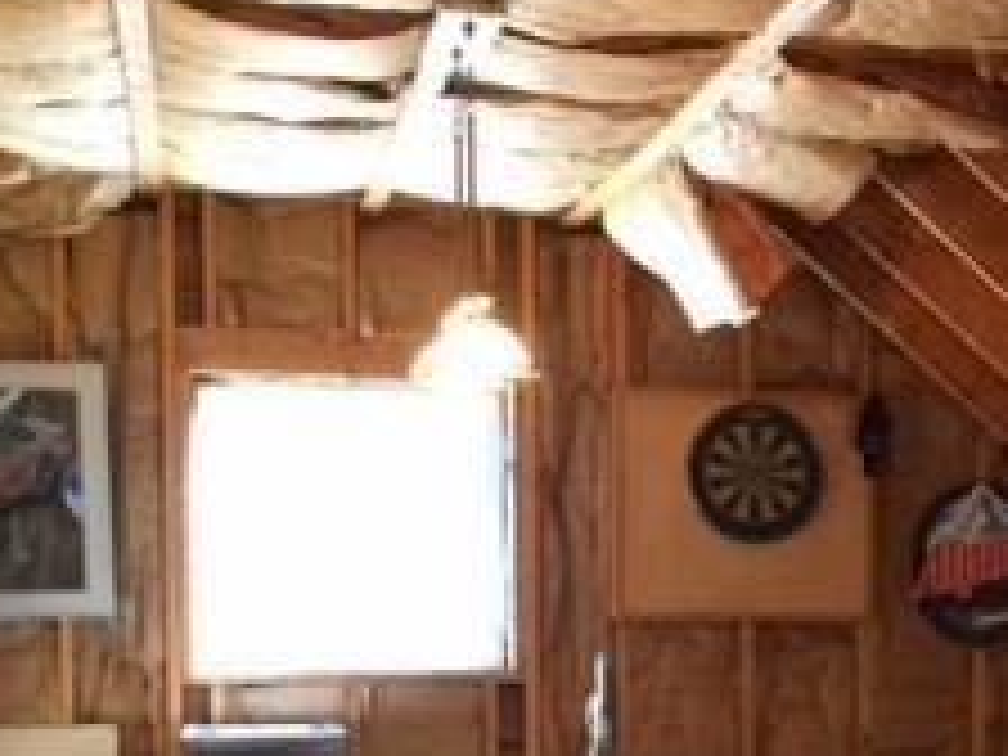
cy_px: 724
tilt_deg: -3.1
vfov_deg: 17.4
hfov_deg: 22.1
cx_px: 1152
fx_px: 2417
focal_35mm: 83
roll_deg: -0.4
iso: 160
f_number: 2.2
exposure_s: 1/30
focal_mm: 4.15
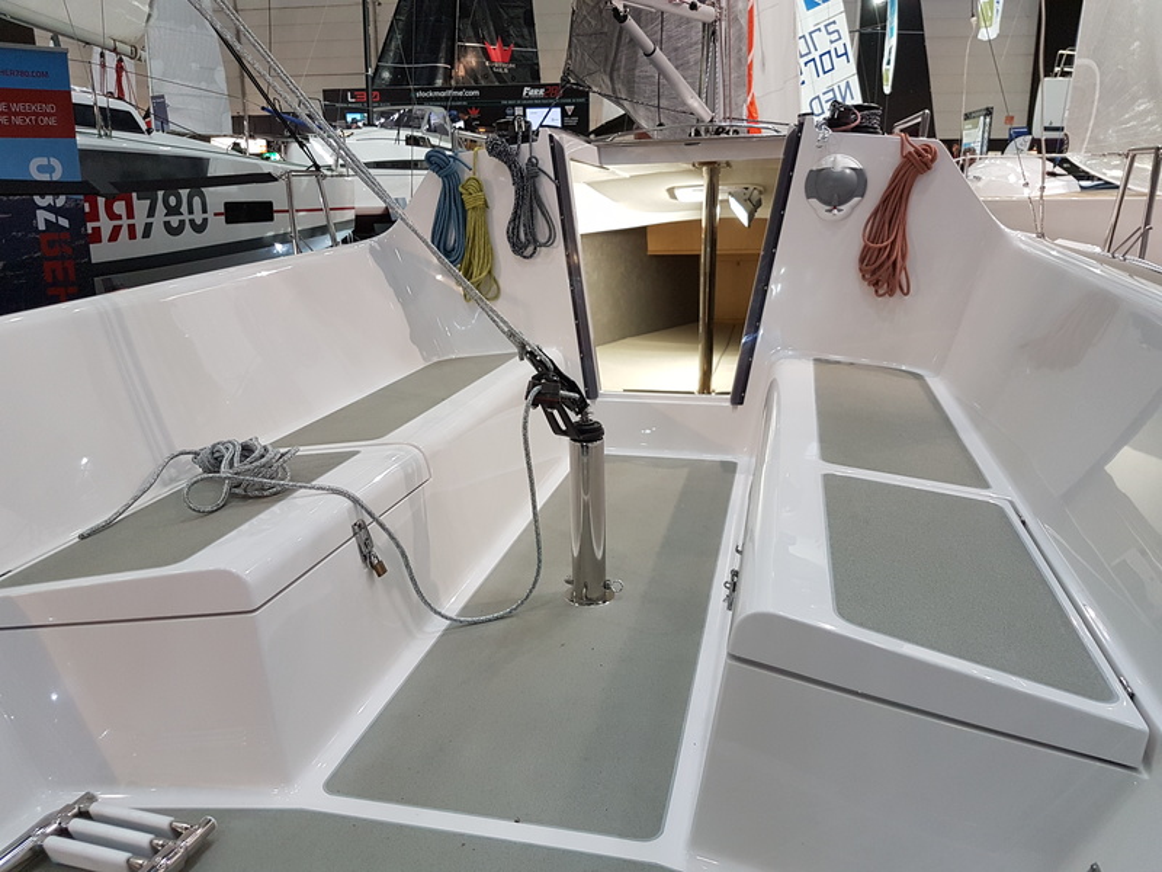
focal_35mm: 26
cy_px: 436
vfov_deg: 53.1
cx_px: 581
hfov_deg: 67.3
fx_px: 873
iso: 100
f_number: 1.7
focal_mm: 4.2
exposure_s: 1/50
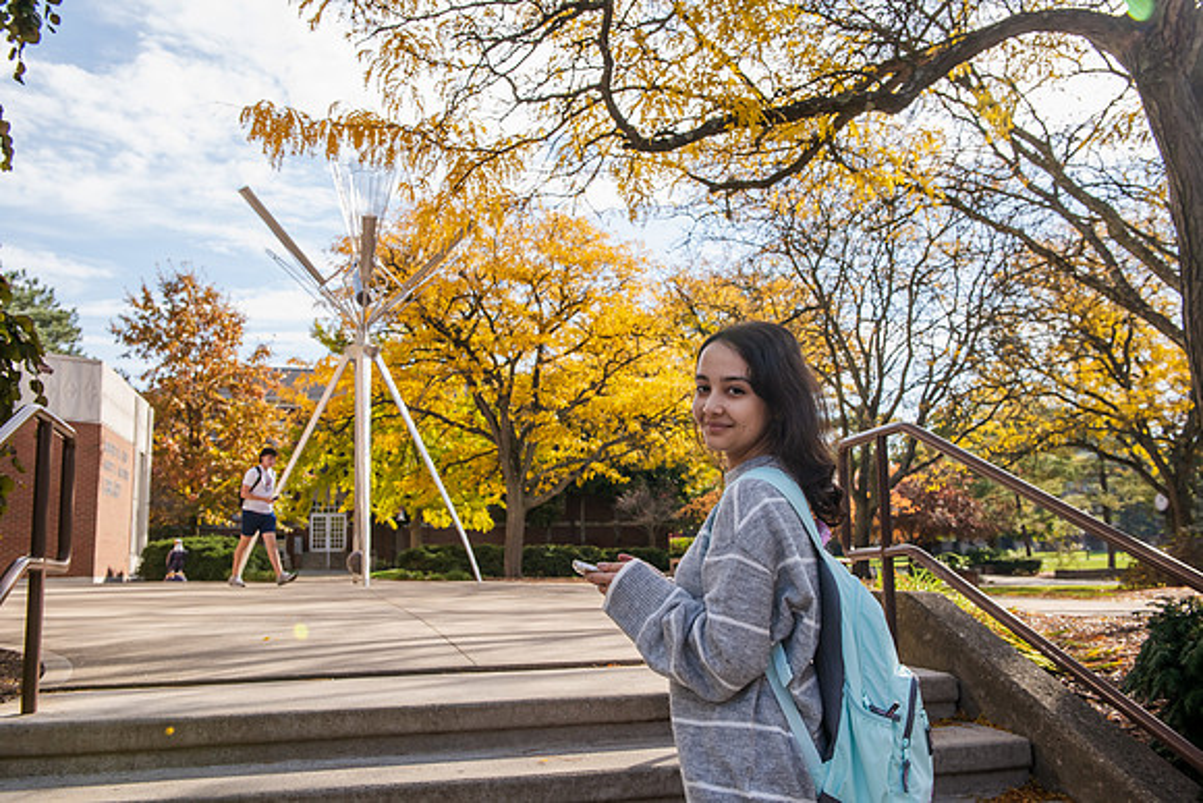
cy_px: 402
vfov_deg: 41.1
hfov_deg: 58.7
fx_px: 1070
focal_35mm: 32
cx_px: 602
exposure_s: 1/320
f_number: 7.1
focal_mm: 32
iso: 320
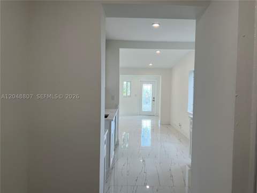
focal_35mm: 26
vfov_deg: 53.1
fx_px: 193
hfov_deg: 67.3
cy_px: 96
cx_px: 128
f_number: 1.5
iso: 50
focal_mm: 5.7
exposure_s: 1/166
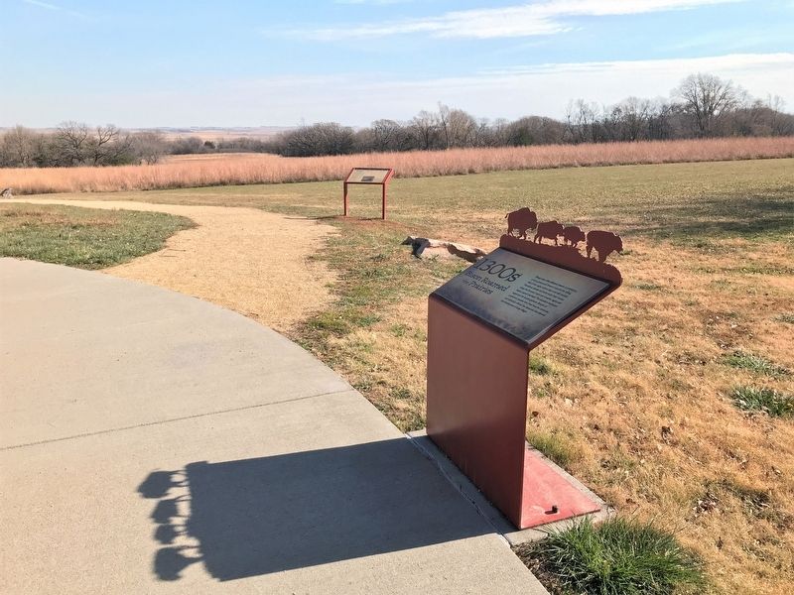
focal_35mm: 28
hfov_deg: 63.4
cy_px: 298
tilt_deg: -14.4
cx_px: 397
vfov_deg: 49.7
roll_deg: +1.6
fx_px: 642
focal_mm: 3.99
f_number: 1.8
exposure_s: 1/1408
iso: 20
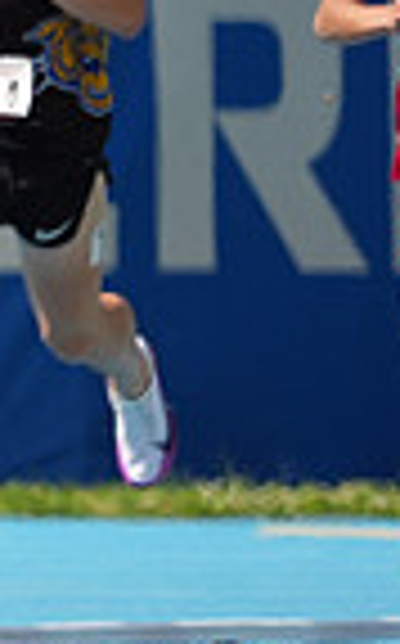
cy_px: 173
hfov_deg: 0.7
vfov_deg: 1.2
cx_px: -719
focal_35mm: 1765
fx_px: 30879
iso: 500
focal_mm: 426
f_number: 6.3
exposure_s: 1/2000
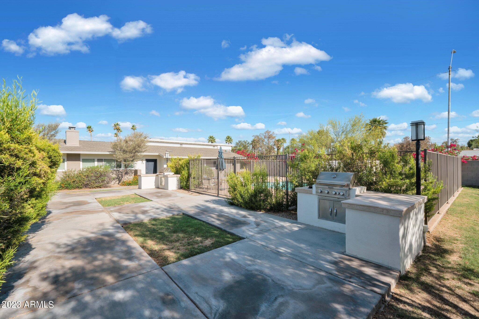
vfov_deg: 77.3
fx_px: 200
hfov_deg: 100.4
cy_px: 160
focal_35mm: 15
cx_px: 240
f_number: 10
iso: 100
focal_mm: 15
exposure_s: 1/125
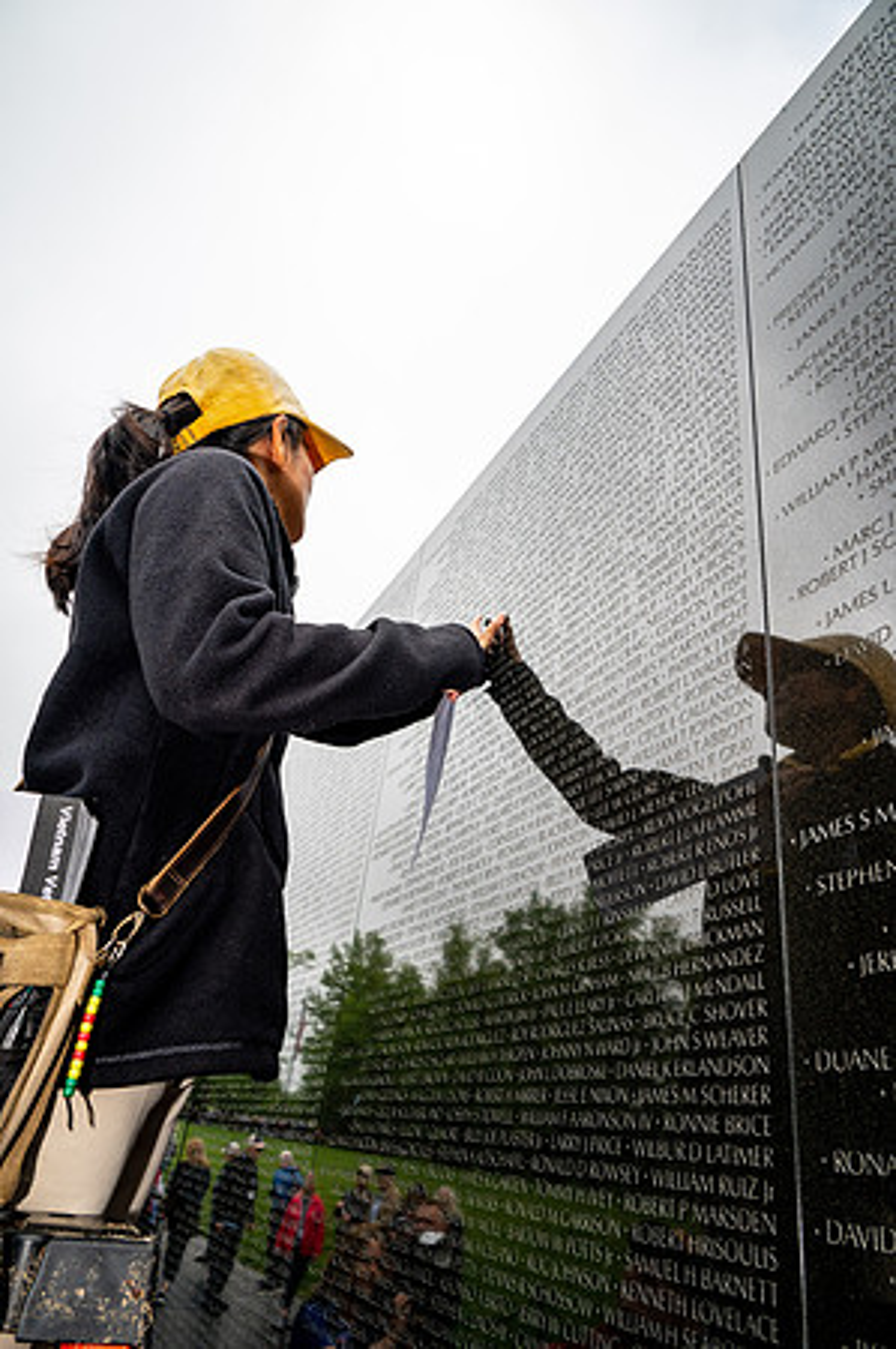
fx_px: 898
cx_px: 448
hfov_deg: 53.0
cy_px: 674
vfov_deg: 73.8
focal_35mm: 24
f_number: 8
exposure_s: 1/640
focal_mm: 24
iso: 560
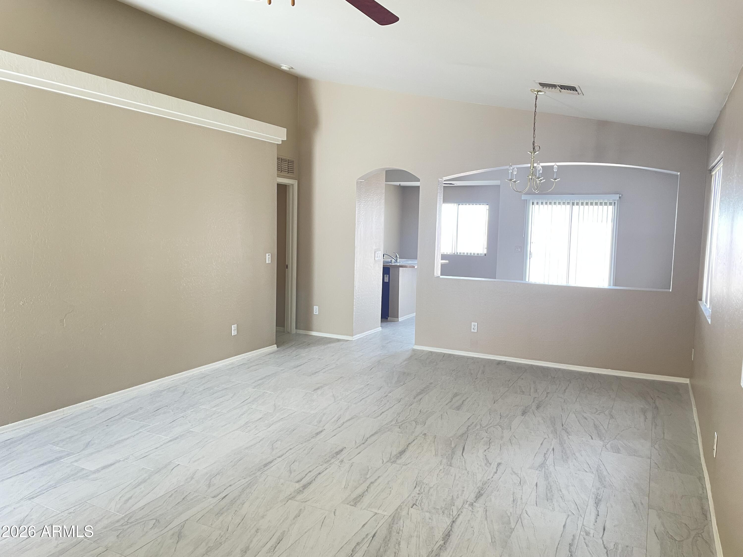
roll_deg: -0.9
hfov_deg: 67.3
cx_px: 372
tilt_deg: -4.0
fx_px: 558
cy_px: 278
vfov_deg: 53.1
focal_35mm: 26
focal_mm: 4.2
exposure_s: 1/60
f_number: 1.6
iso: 100
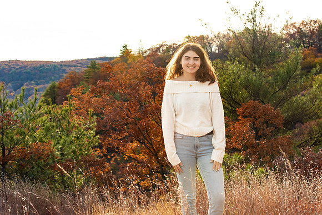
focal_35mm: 78
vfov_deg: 17.5
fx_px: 698
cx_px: 161
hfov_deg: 26.0
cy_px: 108
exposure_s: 1/320
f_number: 8
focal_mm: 78
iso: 500
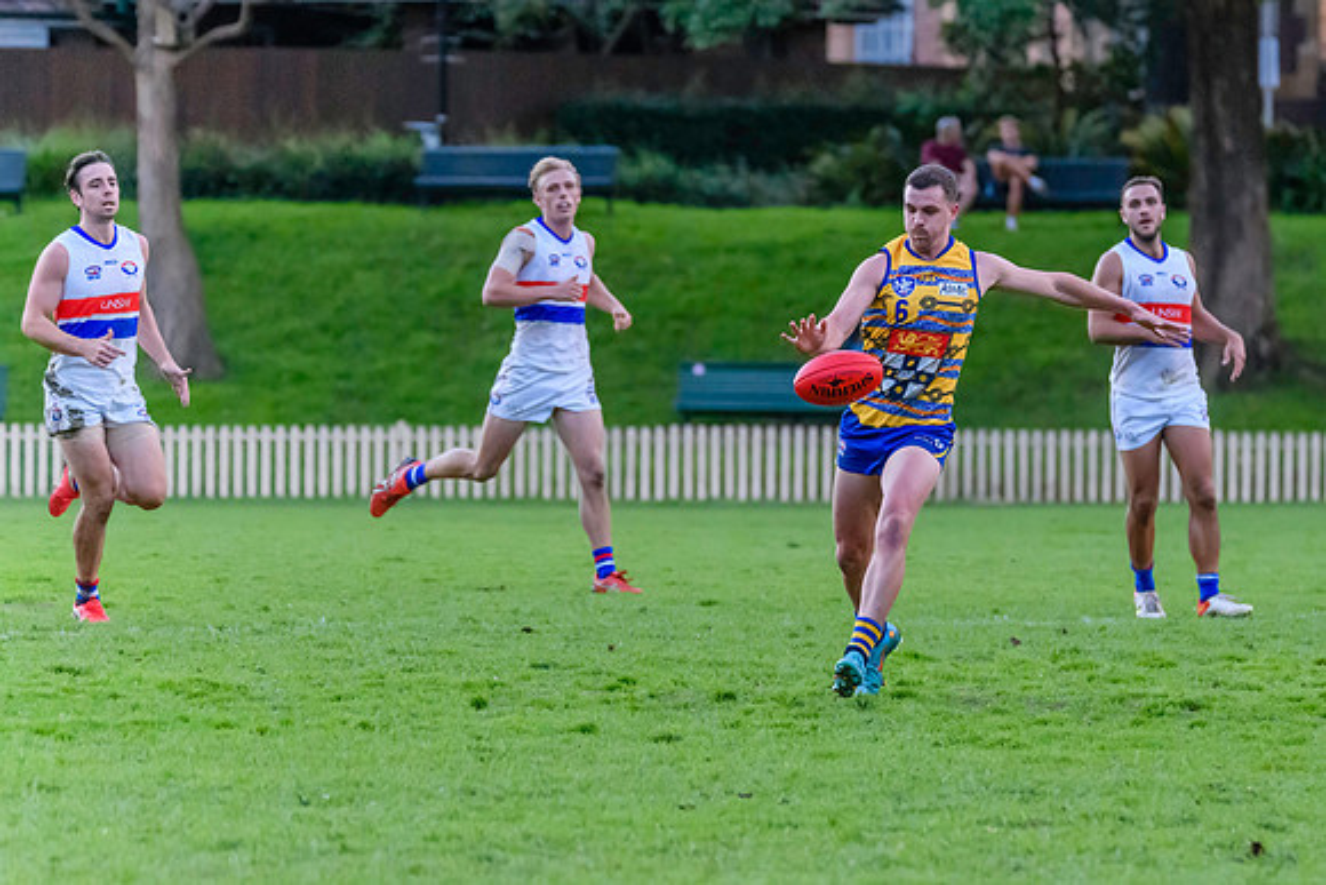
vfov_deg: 3.7
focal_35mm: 373
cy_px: 477
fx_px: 13729
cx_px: 933
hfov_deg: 5.5
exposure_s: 1/1600
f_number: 5.6
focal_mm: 260
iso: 10000
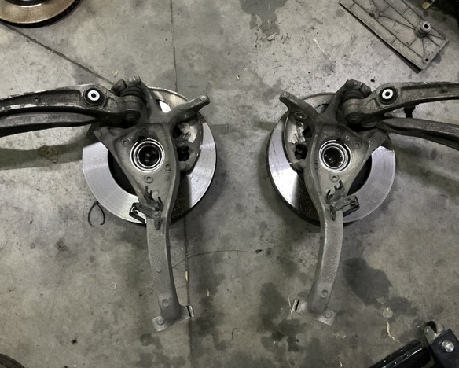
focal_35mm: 31
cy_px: 180
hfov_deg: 57.1
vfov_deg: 47.2
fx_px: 421
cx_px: 236
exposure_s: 1/20
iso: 500
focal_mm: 3
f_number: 1.8
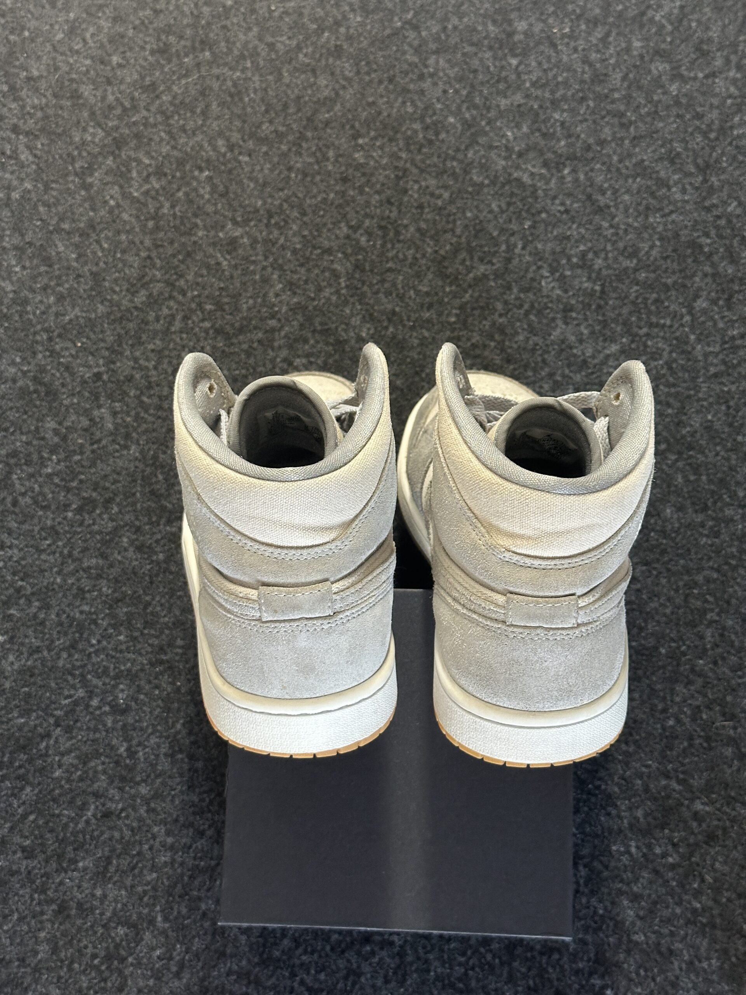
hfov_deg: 30.3
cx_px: 373
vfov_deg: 39.7
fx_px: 1379
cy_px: 498
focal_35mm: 48
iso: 320
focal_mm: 6.86
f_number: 1.78
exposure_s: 1/33
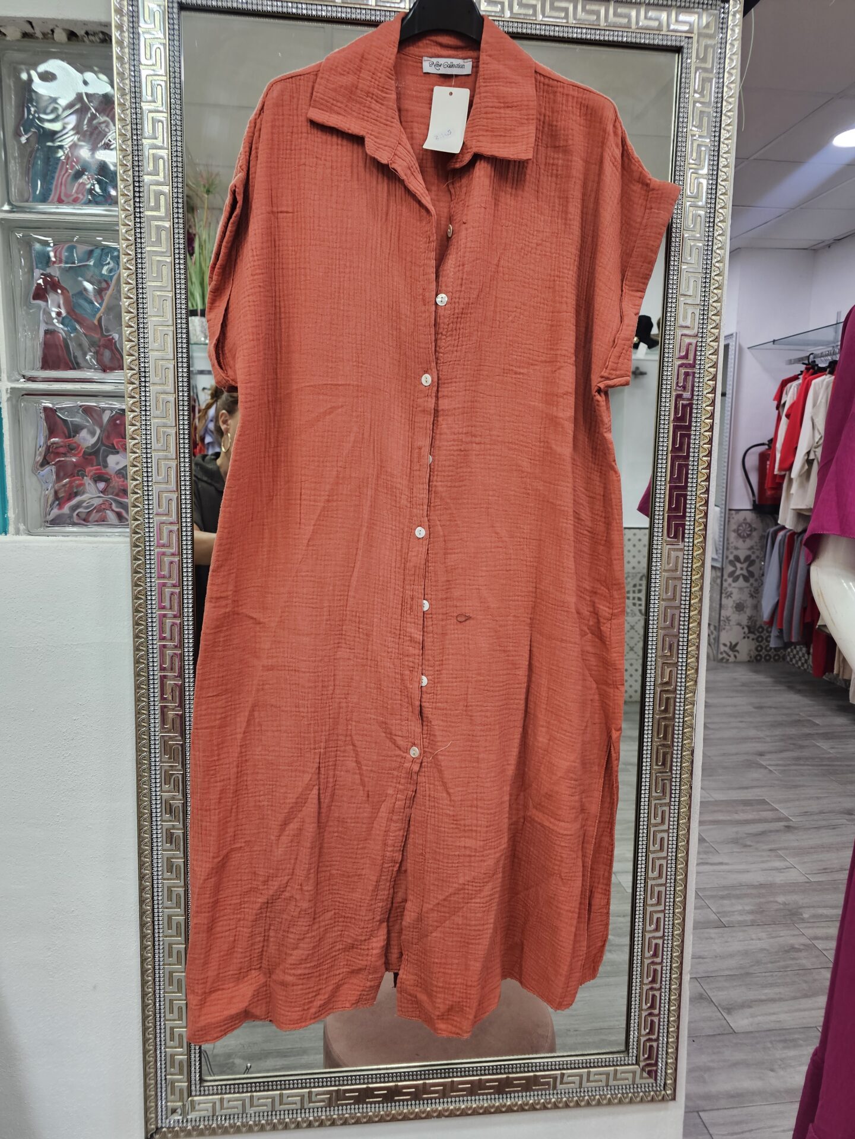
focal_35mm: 23
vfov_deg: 73.9
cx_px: 428
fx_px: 757
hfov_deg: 58.9
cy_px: 570
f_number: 1.7
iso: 125
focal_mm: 6.3
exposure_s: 1/100
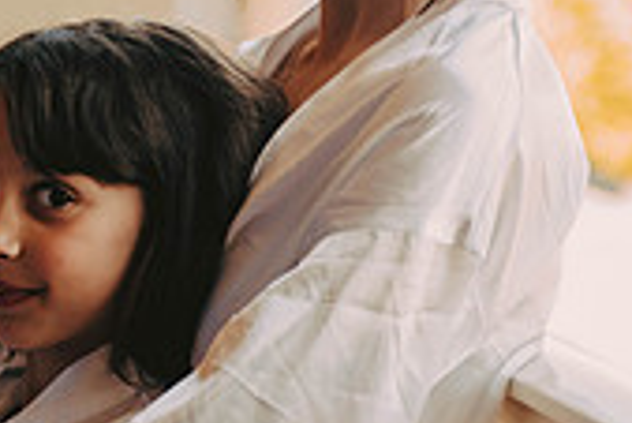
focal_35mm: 233
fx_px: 4094
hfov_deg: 8.8
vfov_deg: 5.9
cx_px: 52
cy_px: 167
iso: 320
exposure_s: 1/250
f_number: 2.8
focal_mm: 68
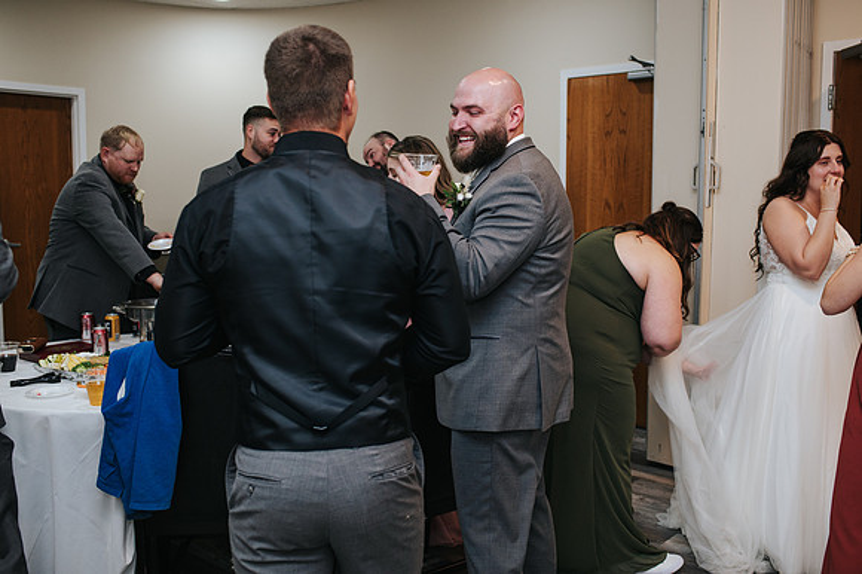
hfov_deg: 54.5
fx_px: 838
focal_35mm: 35
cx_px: 431
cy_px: 287
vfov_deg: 37.8
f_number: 3.2
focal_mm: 35
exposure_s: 1/200
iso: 800
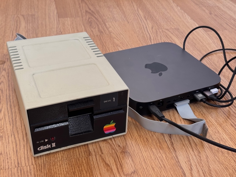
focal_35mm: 48
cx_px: 118
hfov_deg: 39.7
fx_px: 327
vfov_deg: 30.3
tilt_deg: -34.0
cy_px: 88
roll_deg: -1.6
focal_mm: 6.76
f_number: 1.78
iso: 100
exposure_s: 1/85
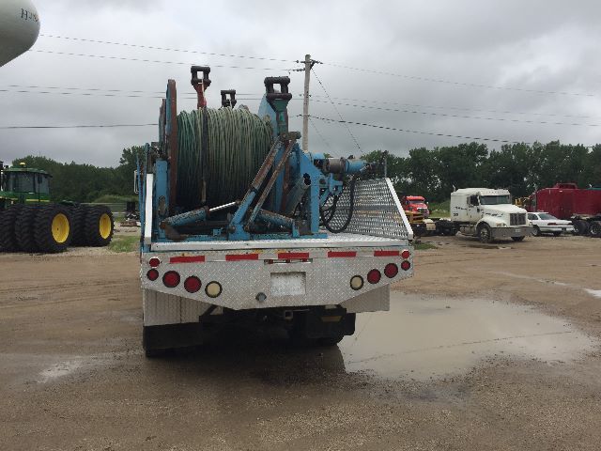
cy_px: 226
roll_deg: -2.4
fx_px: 503
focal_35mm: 29
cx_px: 300
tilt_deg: -3.4
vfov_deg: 48.2
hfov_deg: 61.7
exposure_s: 1/2825
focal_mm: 4.15
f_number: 2.2
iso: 32
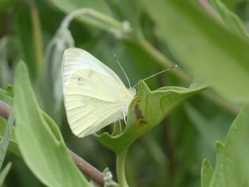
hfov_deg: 3.6
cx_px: 124
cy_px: 94
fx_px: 3949
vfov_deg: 2.7
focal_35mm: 549
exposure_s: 1/100
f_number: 5.6
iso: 125
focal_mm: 98.3
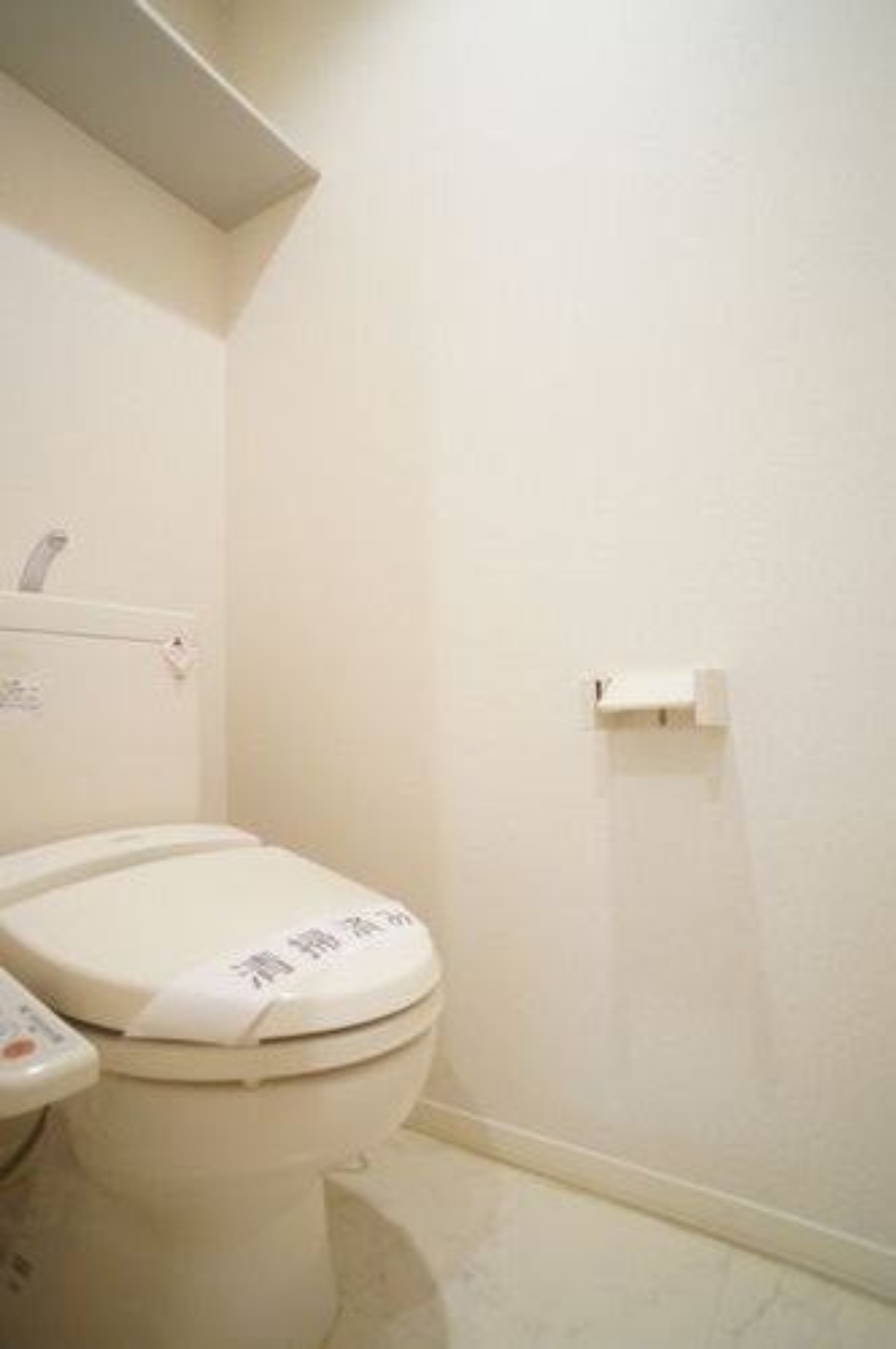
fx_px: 898
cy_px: 674
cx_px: 448
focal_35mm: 24
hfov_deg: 53.0
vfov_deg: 73.8
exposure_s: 1/25
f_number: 2.8
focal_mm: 16
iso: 800
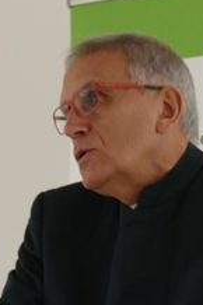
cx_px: 75
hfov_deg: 7.2
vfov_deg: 10.7
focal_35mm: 191
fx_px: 1618
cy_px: 305
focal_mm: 23.65
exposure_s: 1/80
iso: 800
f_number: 3.6
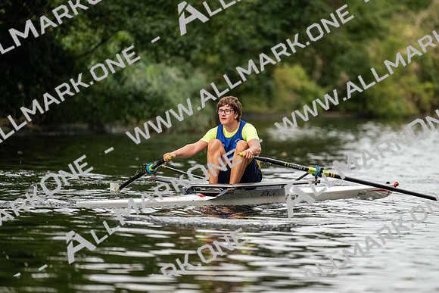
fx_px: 4879
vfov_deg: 3.4
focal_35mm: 400
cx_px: 220
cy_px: 146
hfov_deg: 5.2
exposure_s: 1/2500
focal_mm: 400
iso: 800
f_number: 4.5
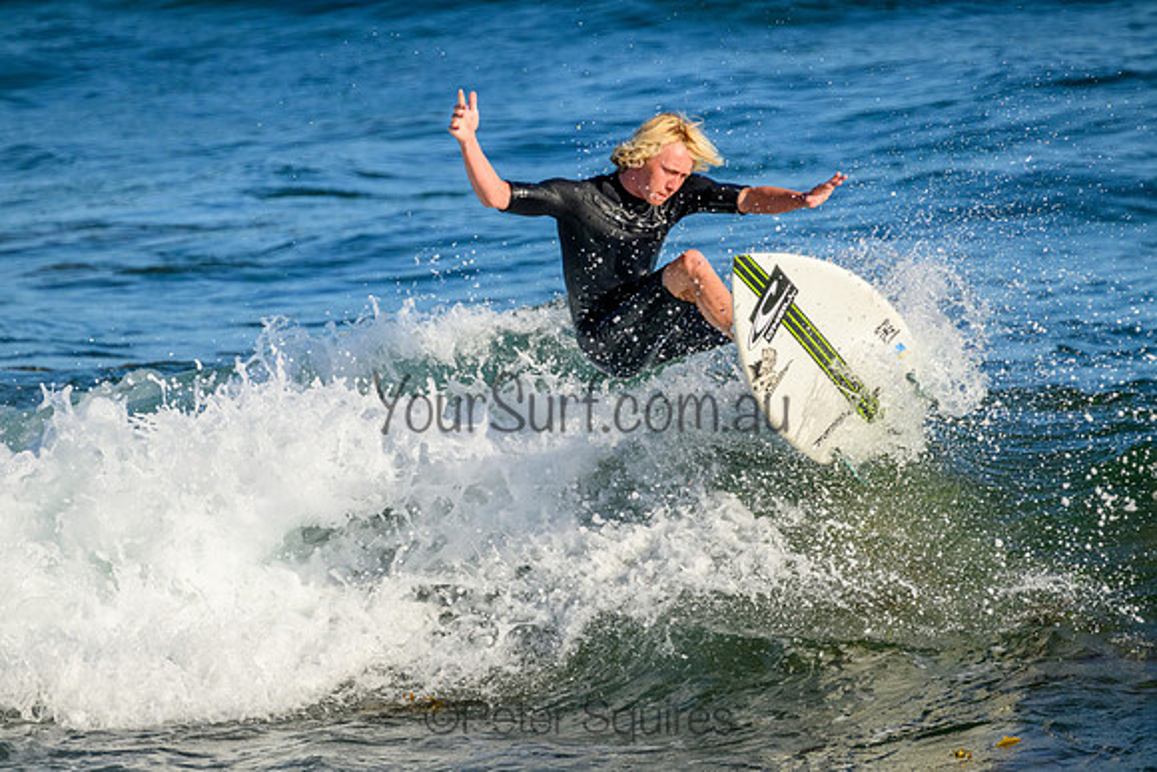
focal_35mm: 800
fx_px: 25716
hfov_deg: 2.6
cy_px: 386
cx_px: 578
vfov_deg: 1.7
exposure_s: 1/2000
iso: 1000
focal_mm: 800
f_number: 11
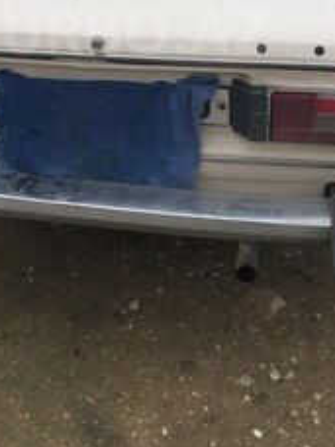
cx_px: 118
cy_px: 31
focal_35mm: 63
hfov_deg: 23.2
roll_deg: +3.4
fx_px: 813
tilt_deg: -21.8
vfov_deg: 29.3
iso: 32
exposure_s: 1/542
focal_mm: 4.15
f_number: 2.2
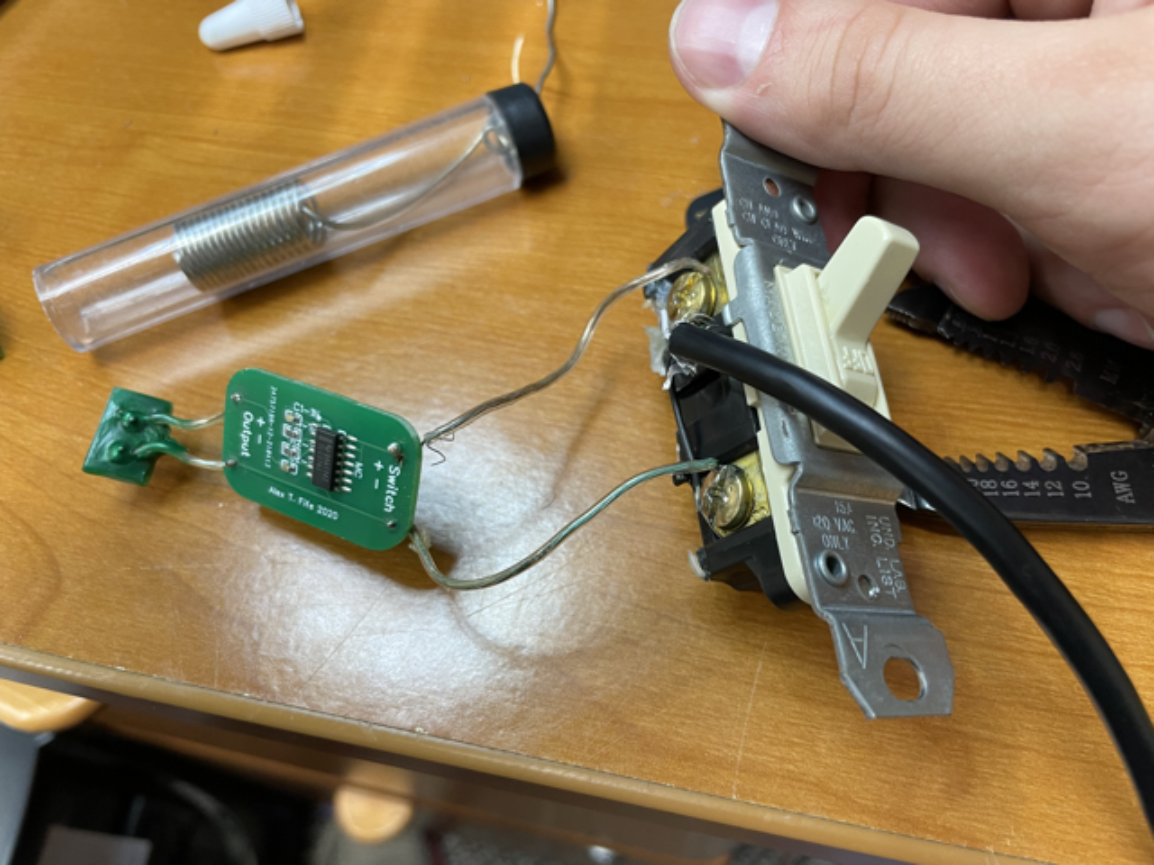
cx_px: 577
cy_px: 432
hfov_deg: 67.3
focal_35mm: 26
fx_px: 867
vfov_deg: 53.1
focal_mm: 4.2
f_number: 1.6
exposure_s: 1/60
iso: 125
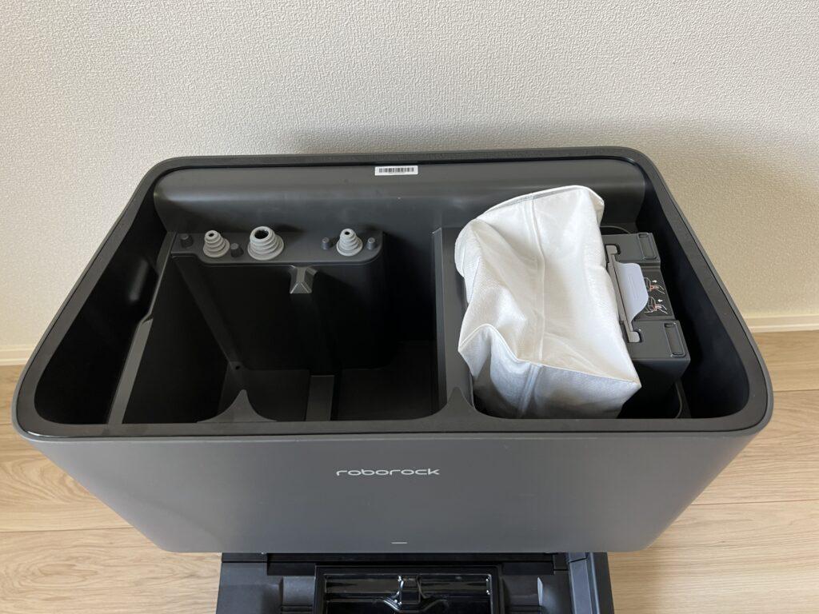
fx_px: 615
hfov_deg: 67.3
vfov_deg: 53.1
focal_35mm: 26
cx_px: 410
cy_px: 307
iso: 80
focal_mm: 5.7
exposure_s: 1/50
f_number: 1.5
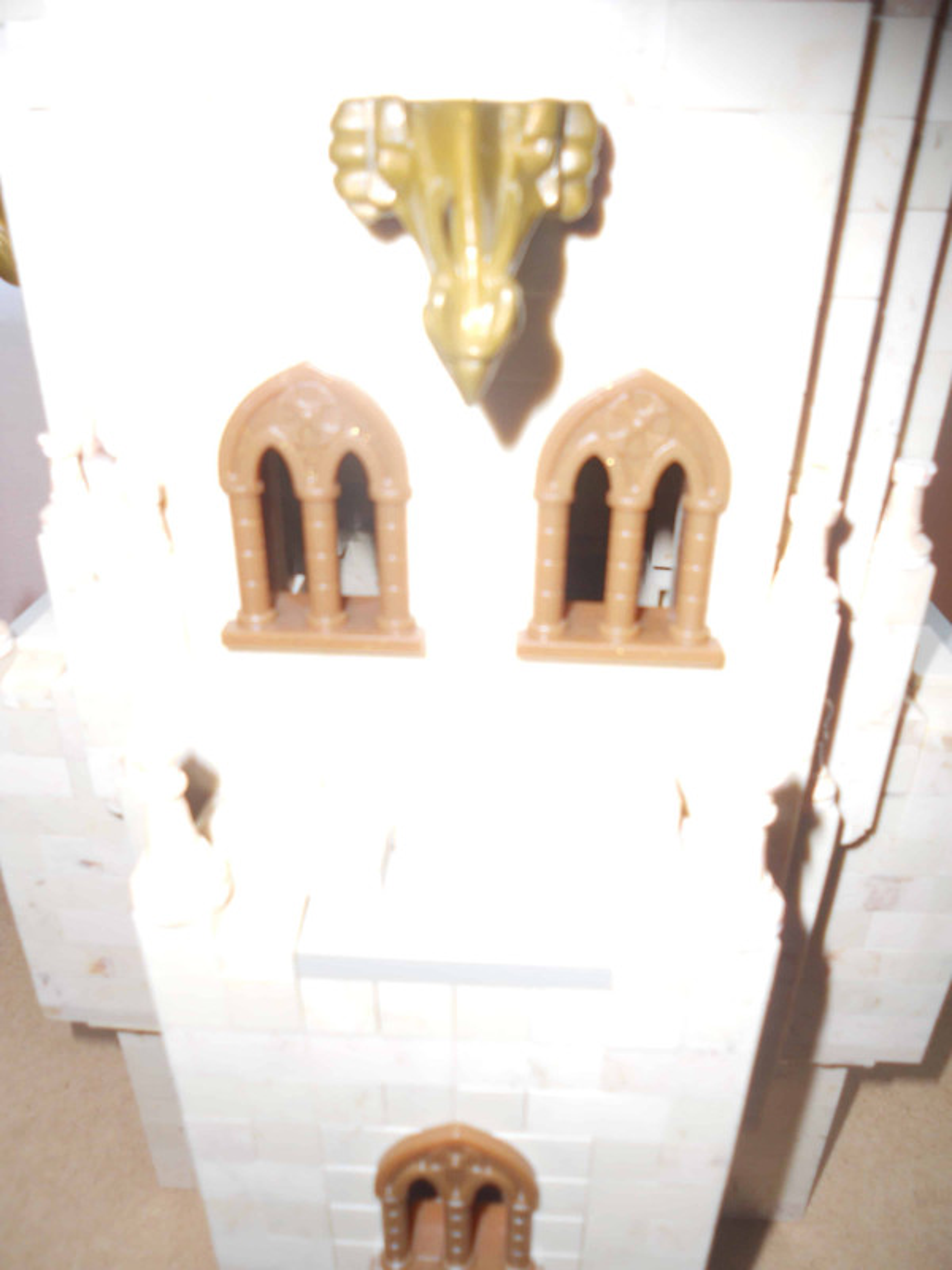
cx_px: 476
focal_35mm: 27
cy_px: 635
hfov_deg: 51.4
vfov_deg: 65.3
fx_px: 990
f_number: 3.2
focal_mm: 4.9
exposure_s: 1/25
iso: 80
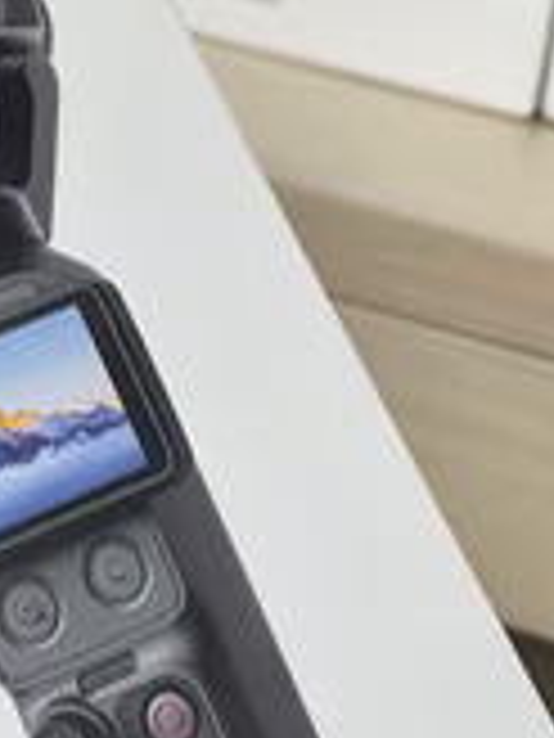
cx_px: 198
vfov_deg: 16.5
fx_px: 2539
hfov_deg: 12.4
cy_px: 346
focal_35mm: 119
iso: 250
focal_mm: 8.5
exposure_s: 1/100
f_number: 2
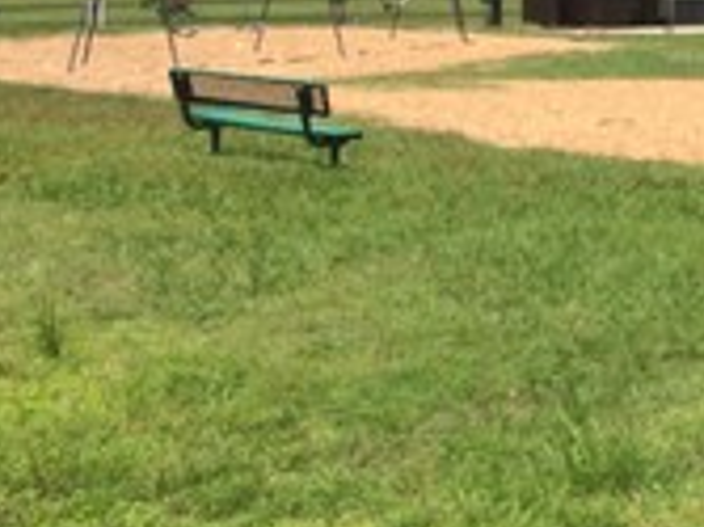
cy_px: 42
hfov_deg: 24.8
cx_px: 809
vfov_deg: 20.0
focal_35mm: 72
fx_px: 1463
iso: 40
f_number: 2.2
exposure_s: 1/1642
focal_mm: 4.12
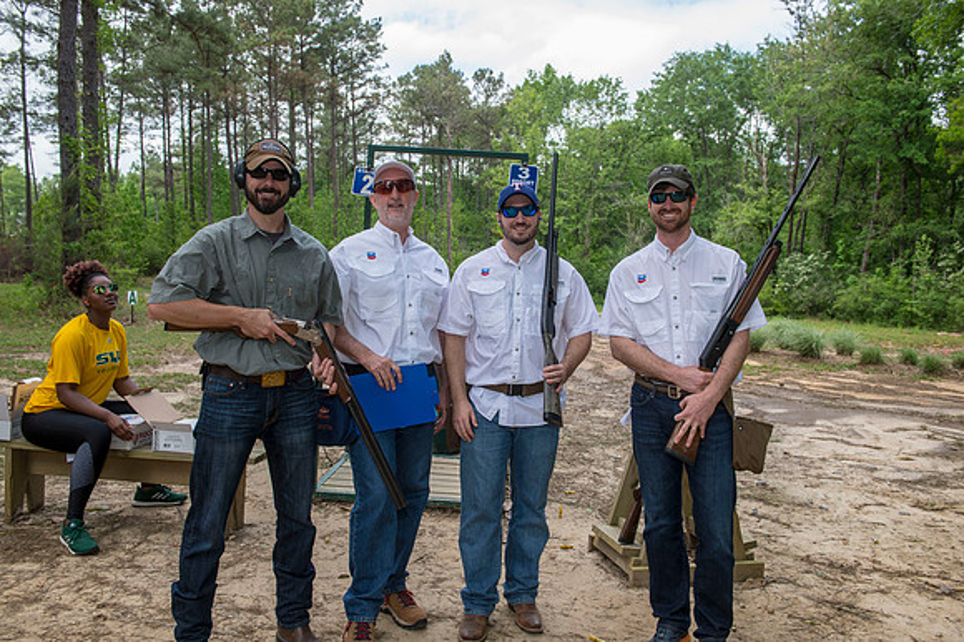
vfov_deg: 44.9
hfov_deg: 63.7
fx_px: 776
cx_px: 482
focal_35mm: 29
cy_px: 321
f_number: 7.1
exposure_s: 1/160
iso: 160
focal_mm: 29
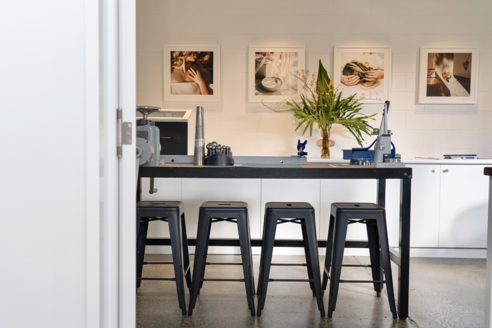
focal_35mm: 32
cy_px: 164
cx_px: 246
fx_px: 437
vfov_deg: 41.1
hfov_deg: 58.7
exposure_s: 1/20
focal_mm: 32
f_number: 5.6
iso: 100
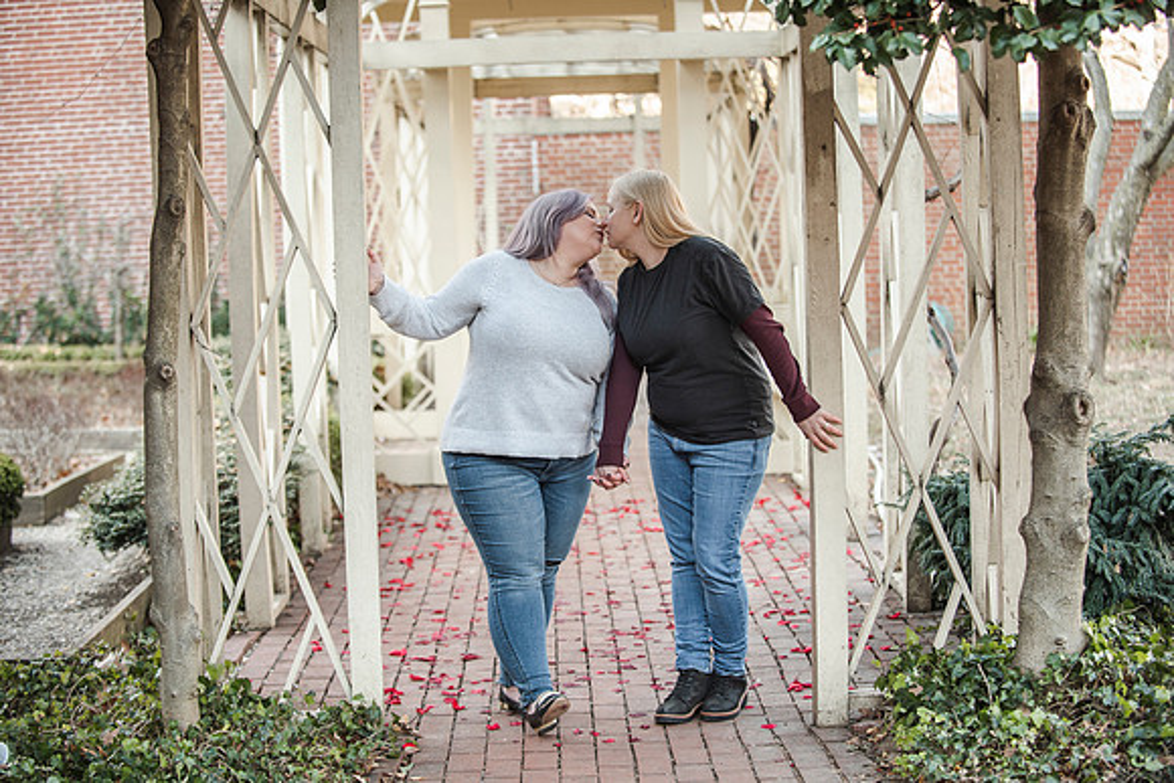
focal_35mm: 71
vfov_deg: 19.1
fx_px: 2329
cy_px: 399
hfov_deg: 28.3
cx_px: 575
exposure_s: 1/250
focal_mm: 70
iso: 400
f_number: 2.8
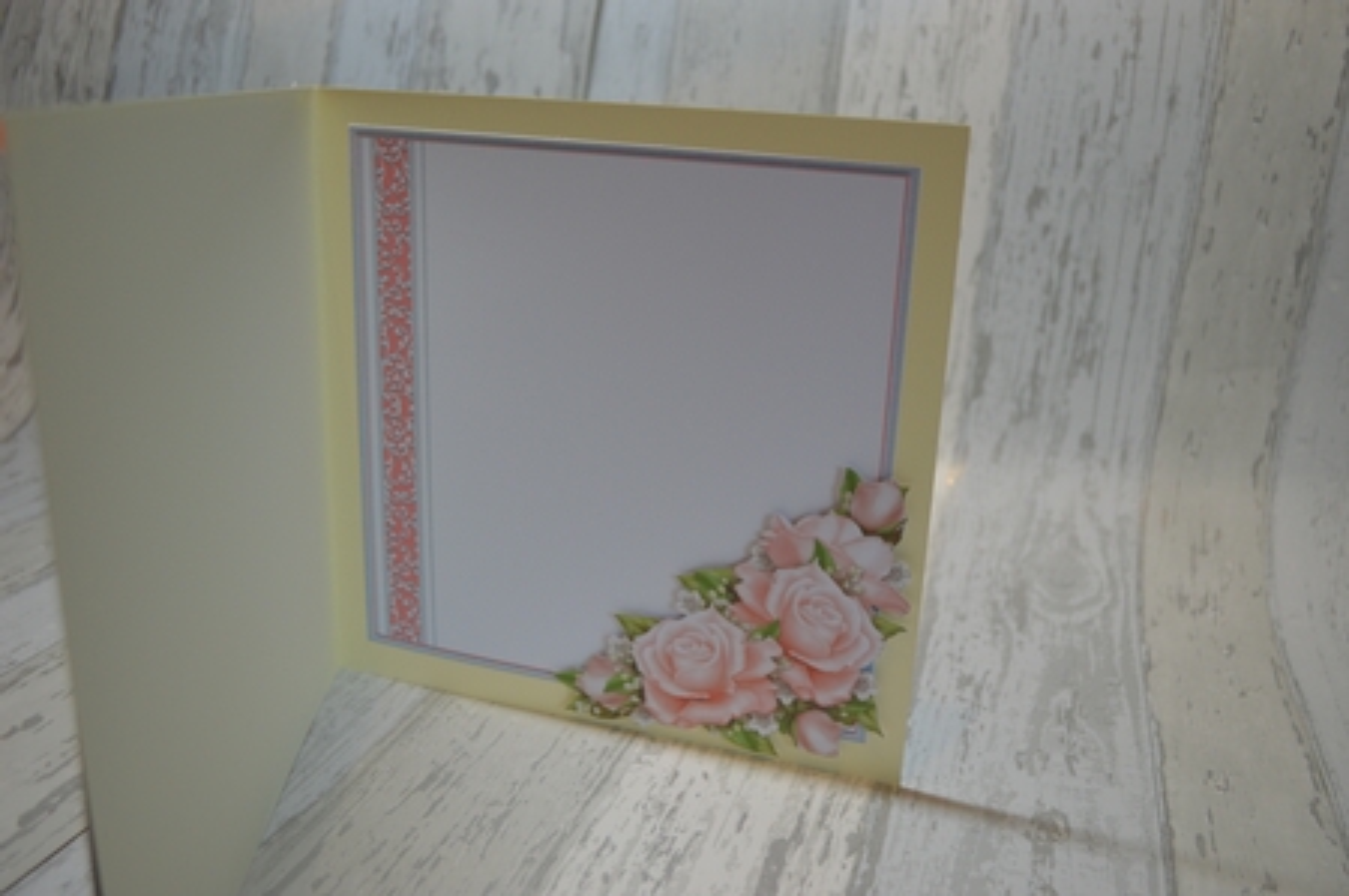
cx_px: 674
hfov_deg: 57.3
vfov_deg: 39.9
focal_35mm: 33
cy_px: 448
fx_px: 1235
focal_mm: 22
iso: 400
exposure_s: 1/40
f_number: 3.8
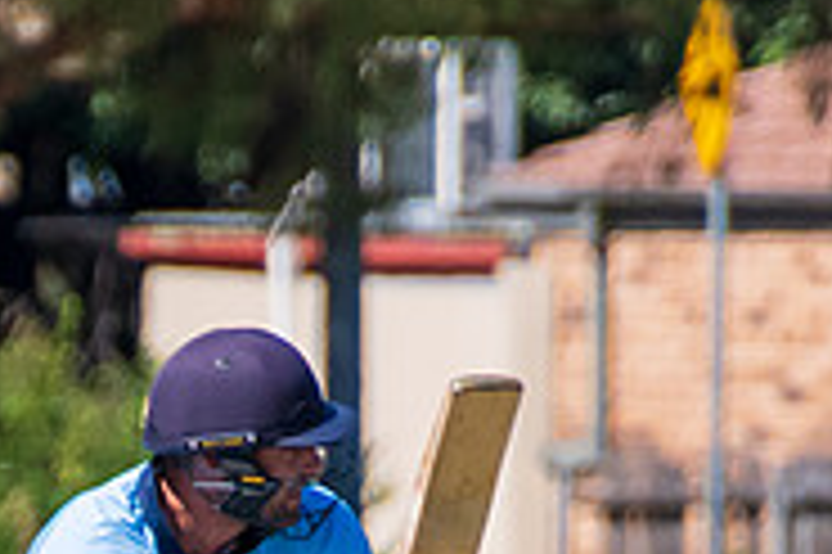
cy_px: 734
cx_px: -154
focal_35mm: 2937
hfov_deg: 0.7
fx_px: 67816
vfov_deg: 0.5
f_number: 6.3
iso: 400
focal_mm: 400
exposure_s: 1/2500
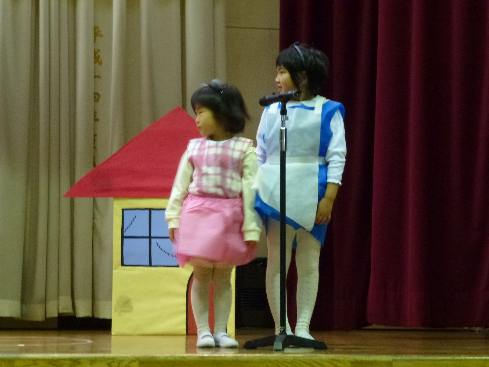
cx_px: 244
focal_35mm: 121
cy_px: 184
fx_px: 1709
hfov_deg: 16.3
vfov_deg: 12.2
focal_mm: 21.7
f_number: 5.1
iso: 400
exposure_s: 1/8
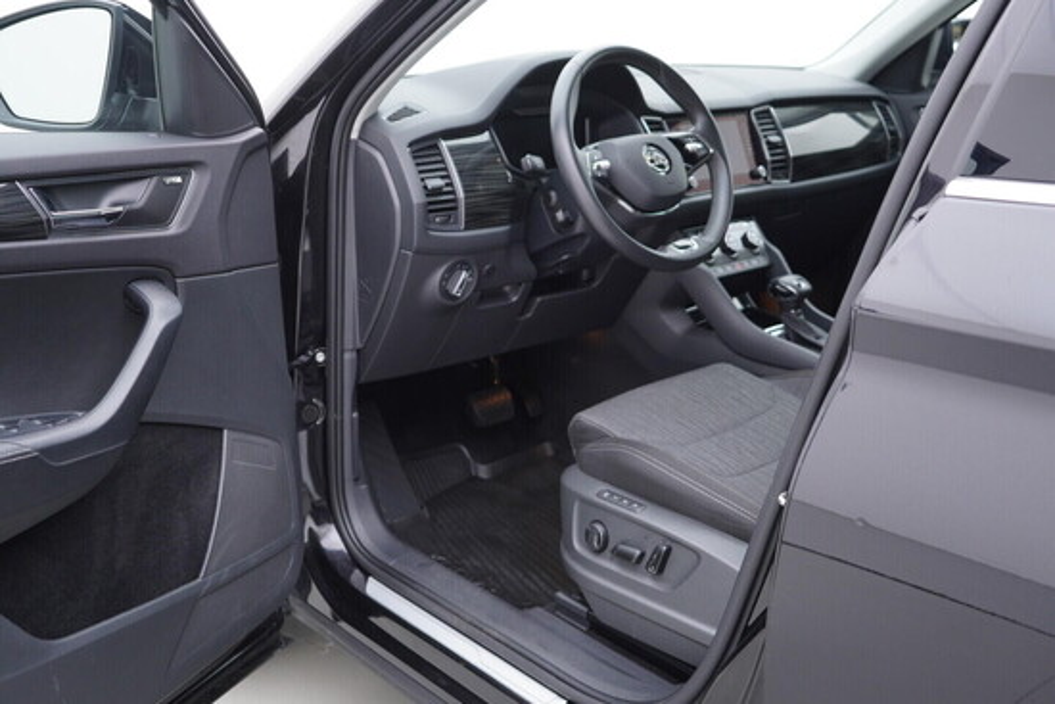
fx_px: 1055
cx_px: 528
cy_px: 352
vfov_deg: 36.9
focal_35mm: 36
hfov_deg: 53.1
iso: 160
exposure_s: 1/40
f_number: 2.8
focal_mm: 24
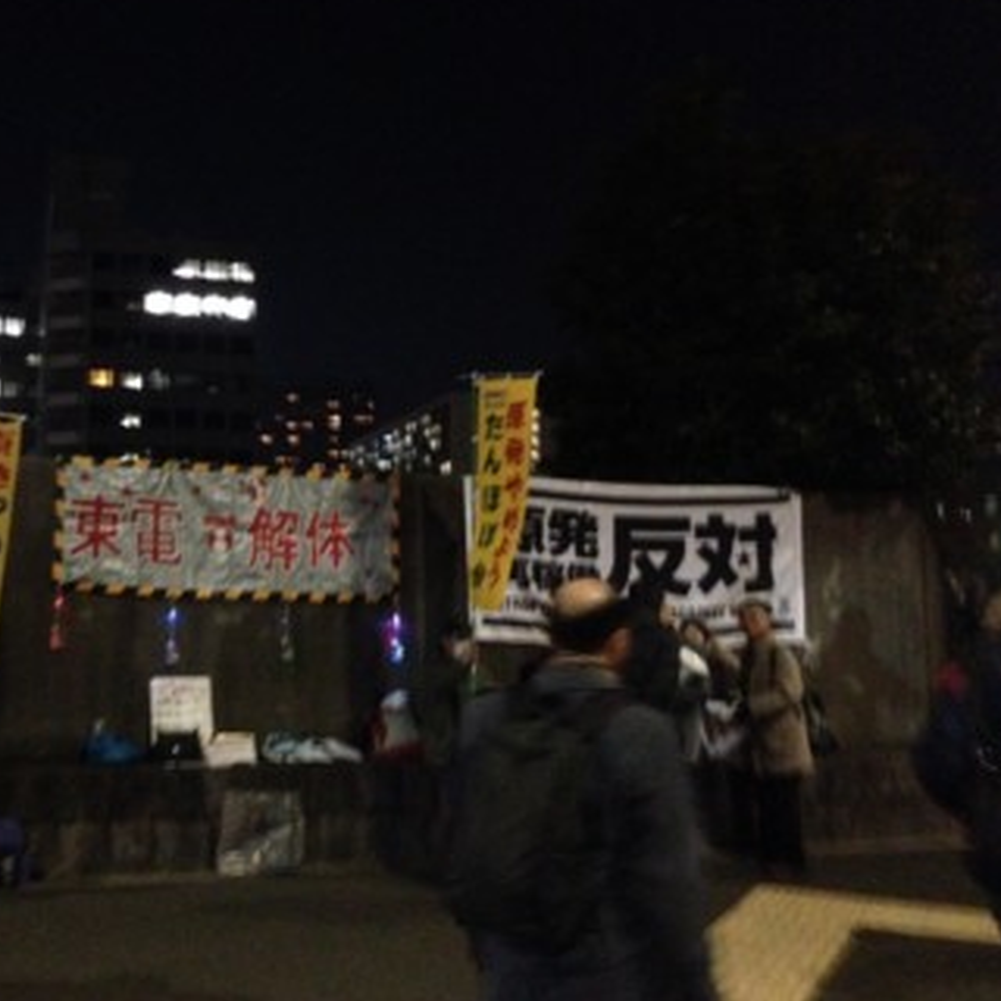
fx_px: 1341
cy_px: 482
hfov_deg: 40.2
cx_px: 303
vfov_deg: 40.9
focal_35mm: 41
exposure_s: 1/15
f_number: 2.4
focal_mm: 4.12
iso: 800
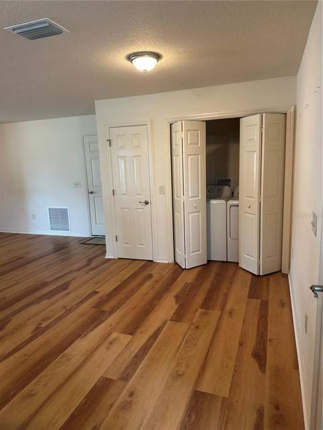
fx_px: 299
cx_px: 162
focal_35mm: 24
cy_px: 215
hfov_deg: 56.8
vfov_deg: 71.6
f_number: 1.78
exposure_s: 1/60
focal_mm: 6.86
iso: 200
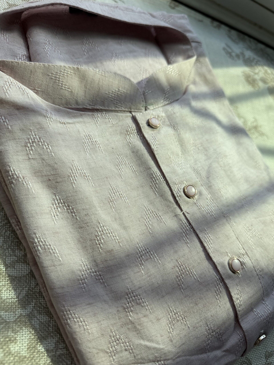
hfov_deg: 56.8
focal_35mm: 24
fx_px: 253
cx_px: 137
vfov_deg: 71.6
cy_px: 182
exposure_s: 1/1901
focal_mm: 6.76
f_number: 1.78
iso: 80
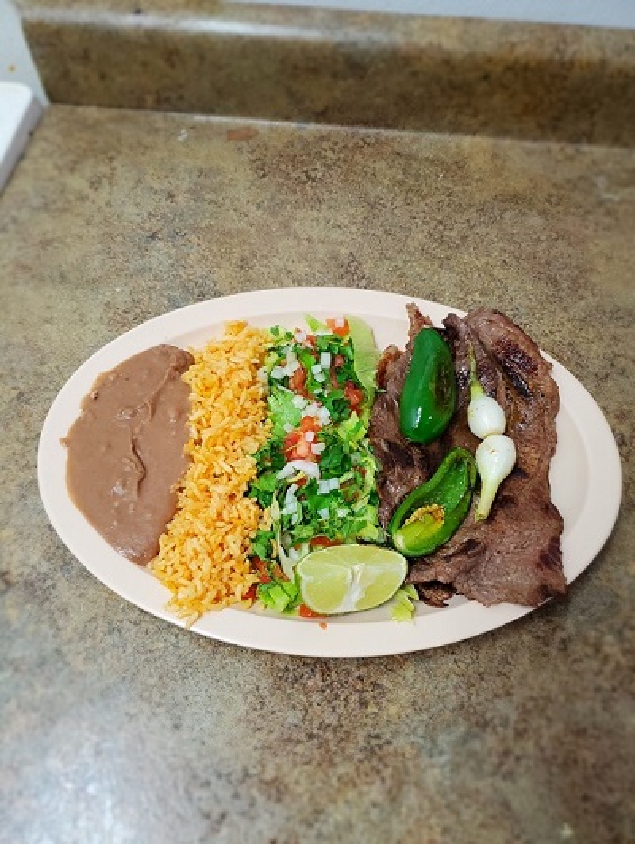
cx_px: 318
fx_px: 635
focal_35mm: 26
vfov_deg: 67.3
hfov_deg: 53.1
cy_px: 422
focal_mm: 4.3
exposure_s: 1/60
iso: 100
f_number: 1.5
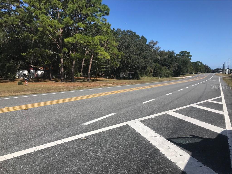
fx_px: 188
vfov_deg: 49.7
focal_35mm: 28
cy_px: 87
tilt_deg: -3.5
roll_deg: +0.4
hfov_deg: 63.4
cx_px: 116
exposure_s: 1/2994
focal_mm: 3.99
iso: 20
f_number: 1.8
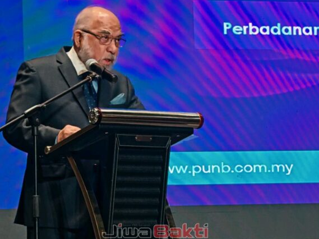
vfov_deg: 7.8
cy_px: 120
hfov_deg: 10.4
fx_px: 1759
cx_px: 159
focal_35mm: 191
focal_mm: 15.38
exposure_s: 1/60.2
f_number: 2.6
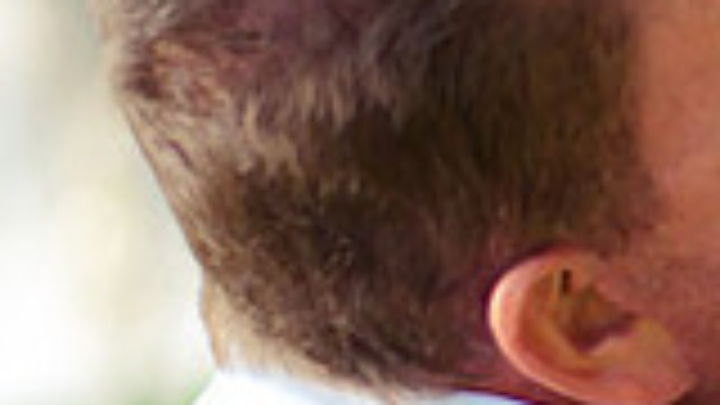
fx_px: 5441
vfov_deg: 4.3
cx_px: 981
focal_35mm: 285
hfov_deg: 7.5
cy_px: 52
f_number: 1.8
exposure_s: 1/125
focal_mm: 50
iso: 200
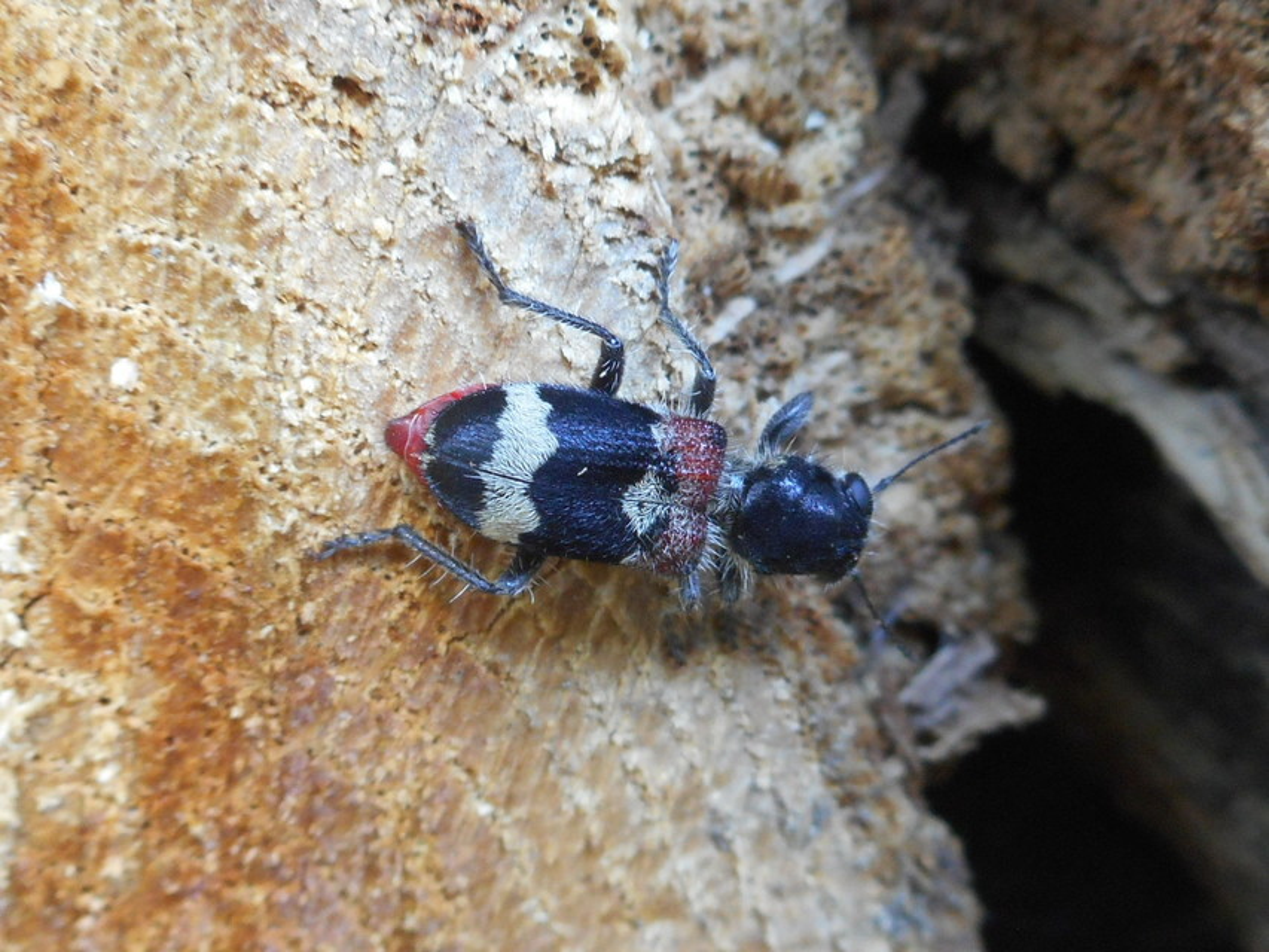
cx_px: 634
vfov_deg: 41.8
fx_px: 1247
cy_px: 476
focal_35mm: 34
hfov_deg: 54.0
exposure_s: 1/30
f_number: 4.2
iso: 180
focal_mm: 6
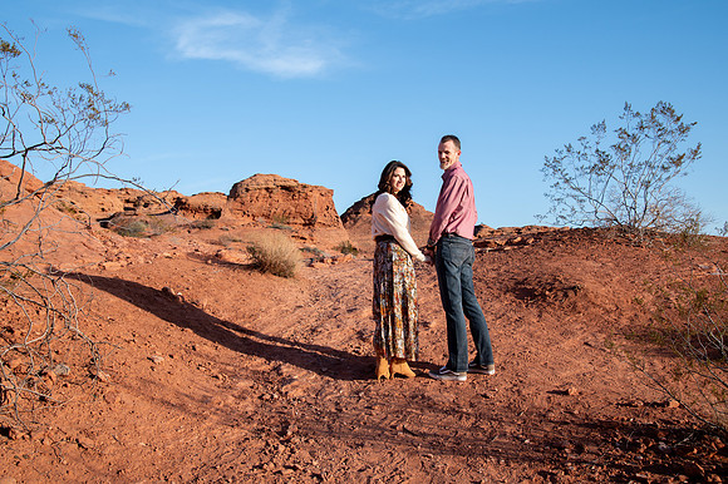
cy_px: 217
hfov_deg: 50.0
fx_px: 780
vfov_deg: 34.5
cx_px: 360
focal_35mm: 39
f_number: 6.3
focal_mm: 35
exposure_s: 1/500
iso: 400
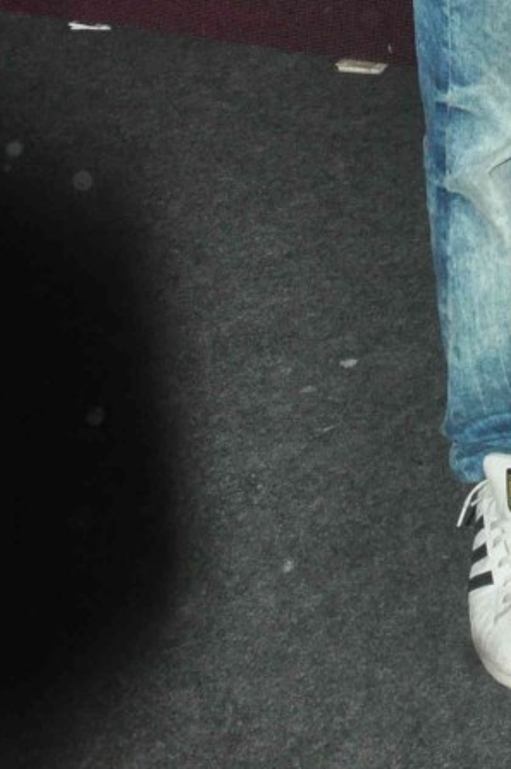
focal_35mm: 91
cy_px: -437
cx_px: 817
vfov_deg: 19.2
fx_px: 1942
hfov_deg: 13.9
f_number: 10
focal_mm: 18
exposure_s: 1/250
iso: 1000
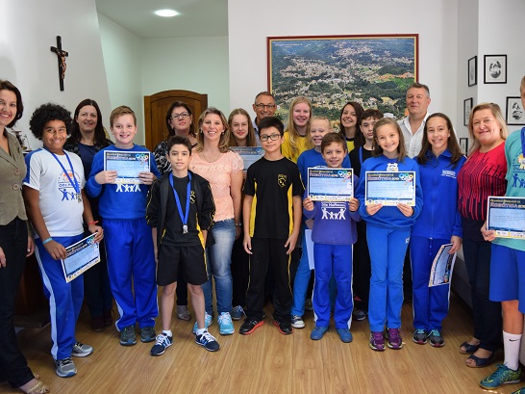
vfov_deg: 46.8
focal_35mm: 30
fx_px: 455
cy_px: 194
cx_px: 271
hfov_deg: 60.0
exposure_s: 1/60
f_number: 4
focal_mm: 18
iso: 720
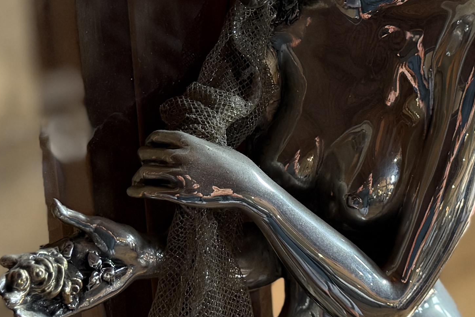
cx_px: 254
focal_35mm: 48
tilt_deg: -25.0
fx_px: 633
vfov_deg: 26.2
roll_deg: -8.1
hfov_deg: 41.1
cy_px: -19
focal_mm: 6.76
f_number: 1.78
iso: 200
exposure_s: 1/139
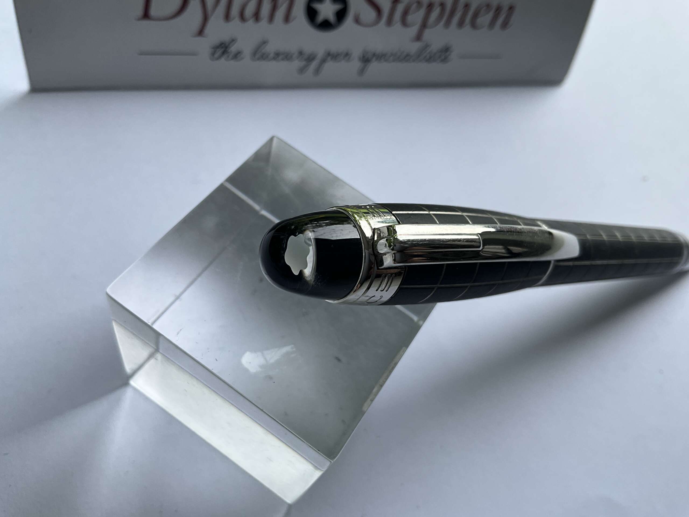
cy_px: 258
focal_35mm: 29
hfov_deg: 61.7
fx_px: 577
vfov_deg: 48.2
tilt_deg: -57.9
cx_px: 344
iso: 25
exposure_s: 1/412
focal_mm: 3
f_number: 1.8
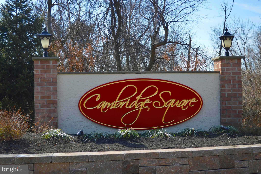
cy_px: 87
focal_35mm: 60
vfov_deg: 22.6
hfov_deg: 33.4
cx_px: 130
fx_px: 435
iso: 100
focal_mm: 40
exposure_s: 1/320
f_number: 5.3
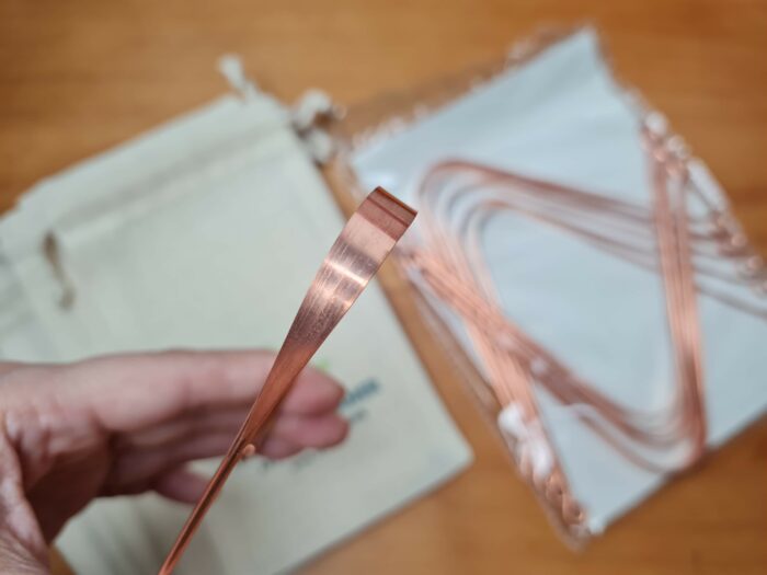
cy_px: 288
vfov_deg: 53.1
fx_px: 576
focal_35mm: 26
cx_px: 384
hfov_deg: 67.3
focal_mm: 5.4
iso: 100
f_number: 1.8
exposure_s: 1/120
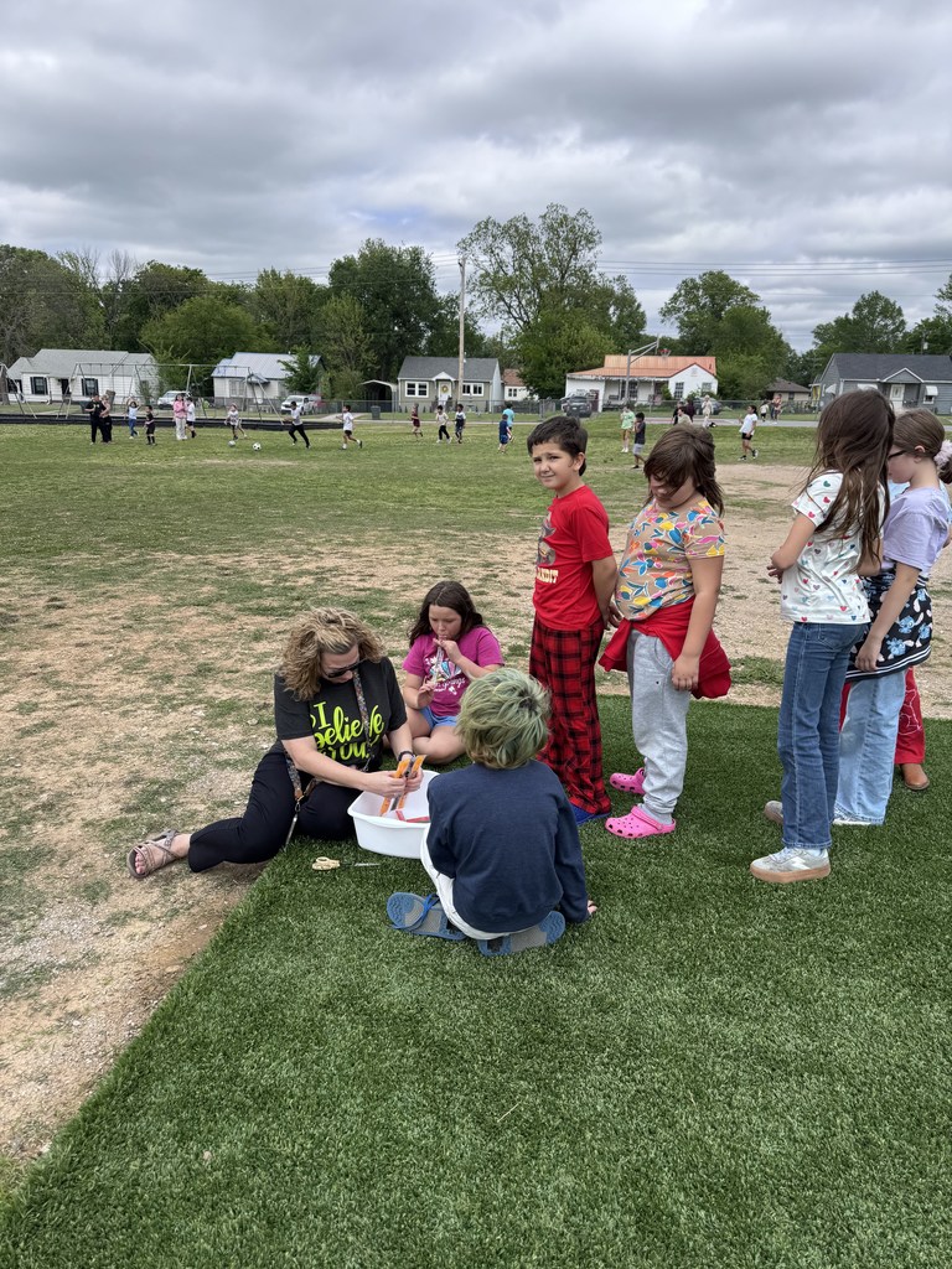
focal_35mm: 24
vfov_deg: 71.6
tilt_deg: -17.7
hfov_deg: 56.8
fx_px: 880
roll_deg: -1.3
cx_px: 476
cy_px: 634
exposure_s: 1/3413
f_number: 1.78
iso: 80
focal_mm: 6.76
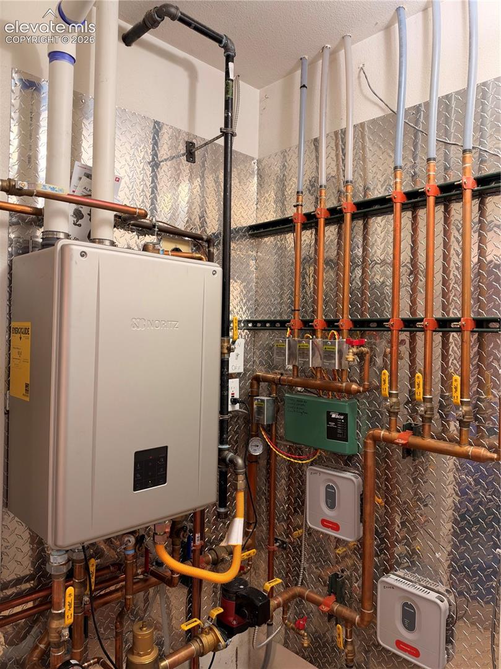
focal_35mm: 24
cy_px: 334
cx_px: 250
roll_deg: -2.1
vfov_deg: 71.6
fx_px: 464
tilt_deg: +0.6
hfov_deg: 56.8
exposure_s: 1/60
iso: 160
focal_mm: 6.93
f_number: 1.48
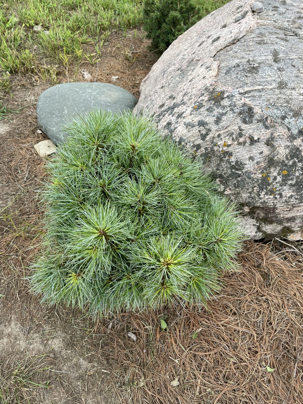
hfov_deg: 53.1
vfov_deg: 67.3
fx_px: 303
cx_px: 152
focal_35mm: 26
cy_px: 202
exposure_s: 1/332
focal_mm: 4.2
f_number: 1.6
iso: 32
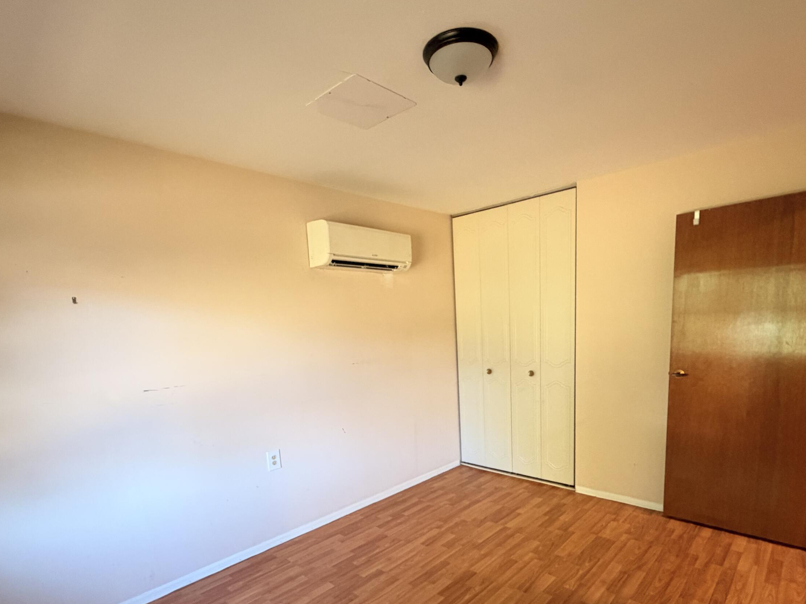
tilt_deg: -9.7
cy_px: 400
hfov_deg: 84.5
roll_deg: +3.0
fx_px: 442
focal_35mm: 19
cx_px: 432
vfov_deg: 66.9
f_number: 2.2
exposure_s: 1/60
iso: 400
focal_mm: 2.22
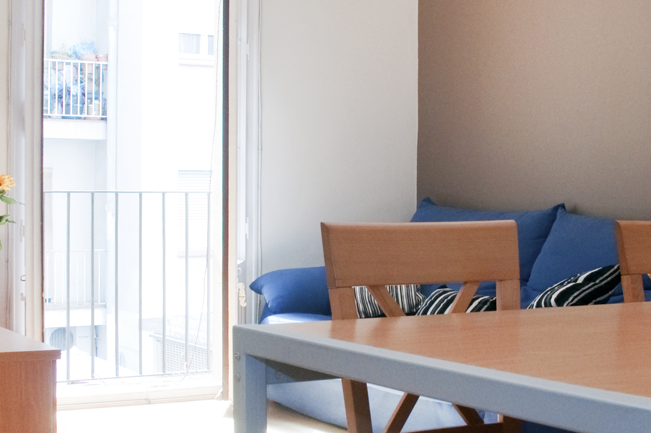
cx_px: 360
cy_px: 263
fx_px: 1210
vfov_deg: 20.2
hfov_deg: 30.1
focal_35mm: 67
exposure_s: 1/25
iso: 400
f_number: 8
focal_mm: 18
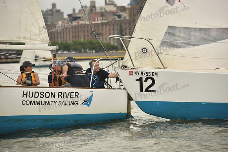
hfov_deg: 12.8
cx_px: 114
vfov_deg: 8.6
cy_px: 76
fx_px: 1014
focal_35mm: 160
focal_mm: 160
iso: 320
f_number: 5.6
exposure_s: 1/1600
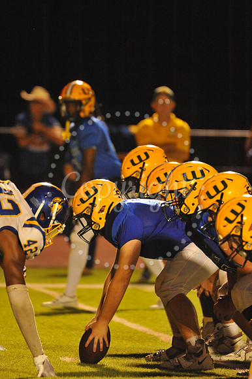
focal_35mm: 600
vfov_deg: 3.4
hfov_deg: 2.3
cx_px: 126
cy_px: 190
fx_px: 6307
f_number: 6.3
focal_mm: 600
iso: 6400
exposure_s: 1/160
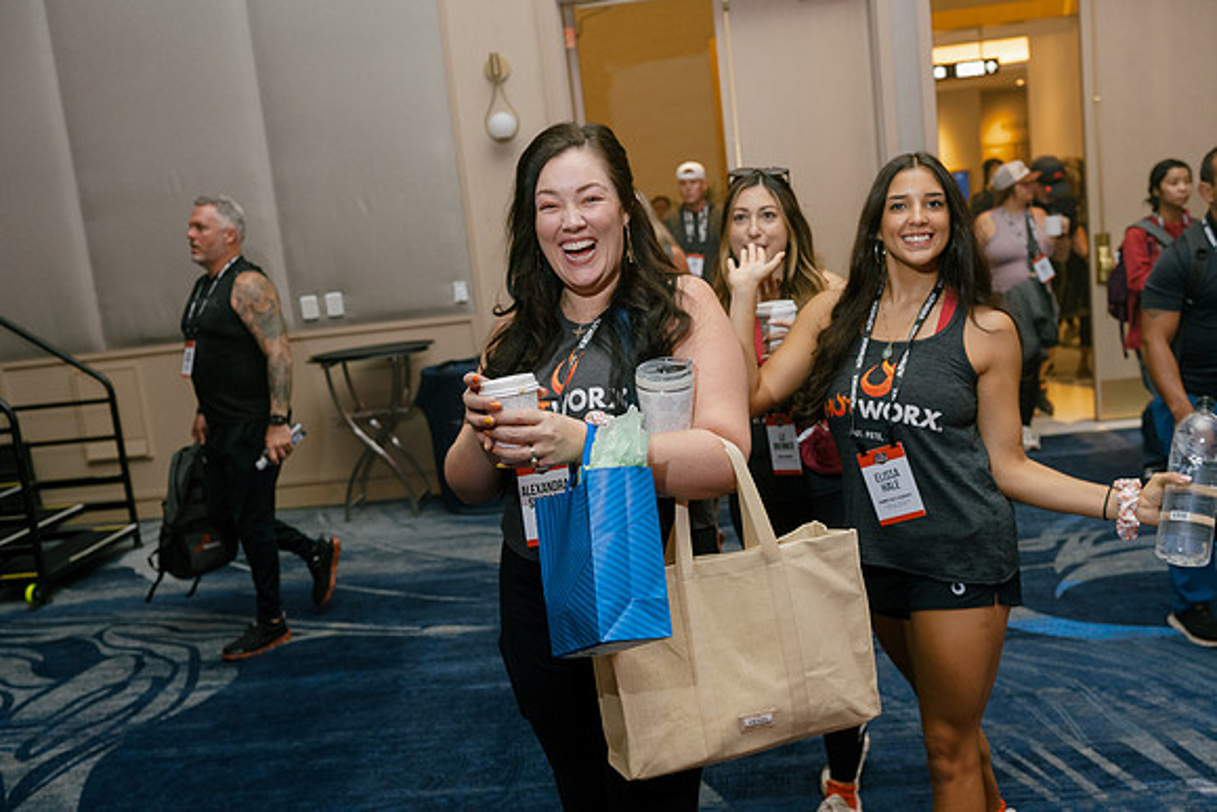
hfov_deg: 54.4
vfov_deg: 37.9
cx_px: 608
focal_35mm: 35
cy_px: 406
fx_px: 1183
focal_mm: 35
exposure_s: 1/160
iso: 1250
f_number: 4
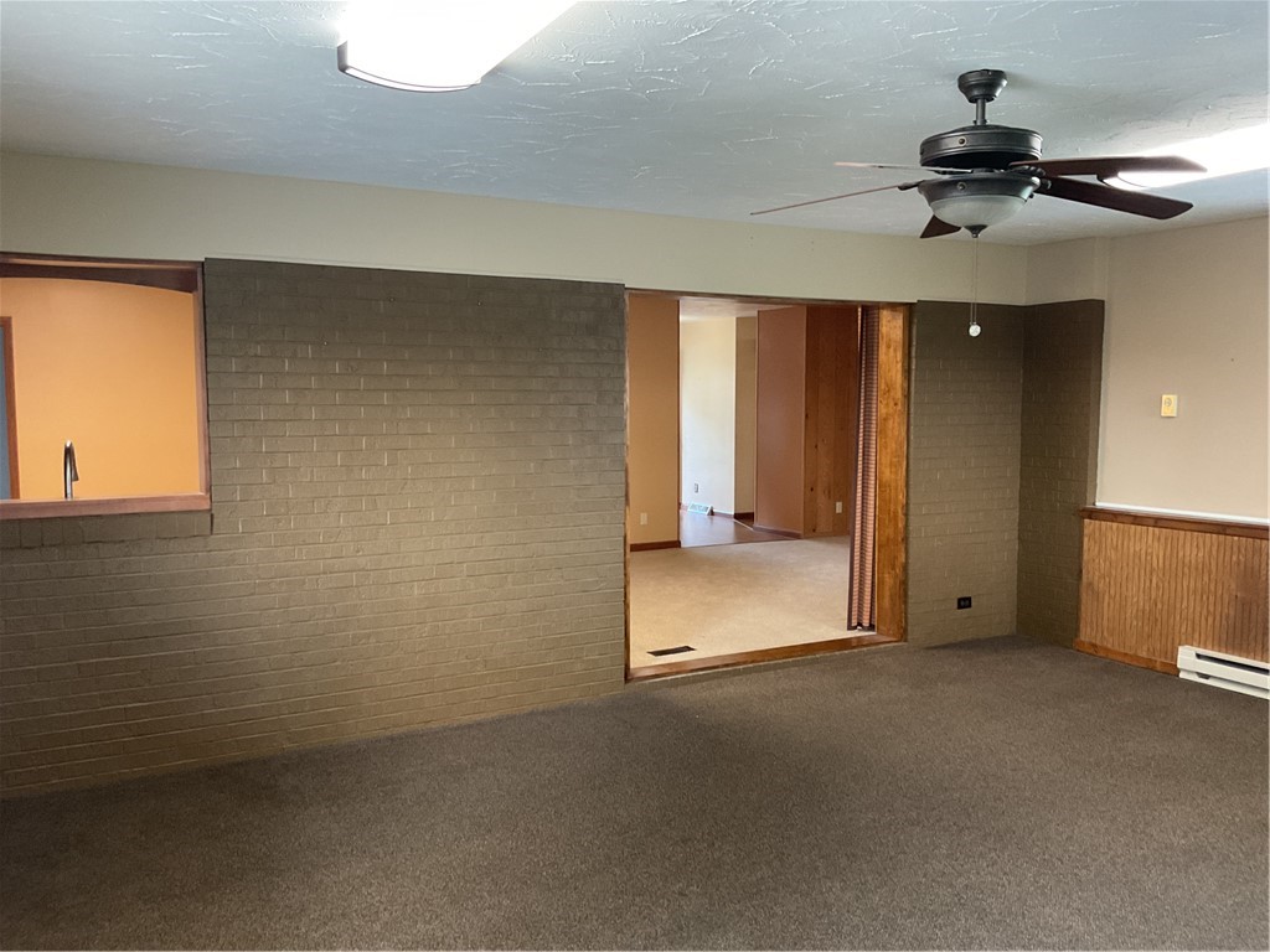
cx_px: 635
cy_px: 476
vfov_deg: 48.2
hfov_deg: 61.7
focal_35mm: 29
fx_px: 1064
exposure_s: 1/60
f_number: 1.8
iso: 200
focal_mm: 3
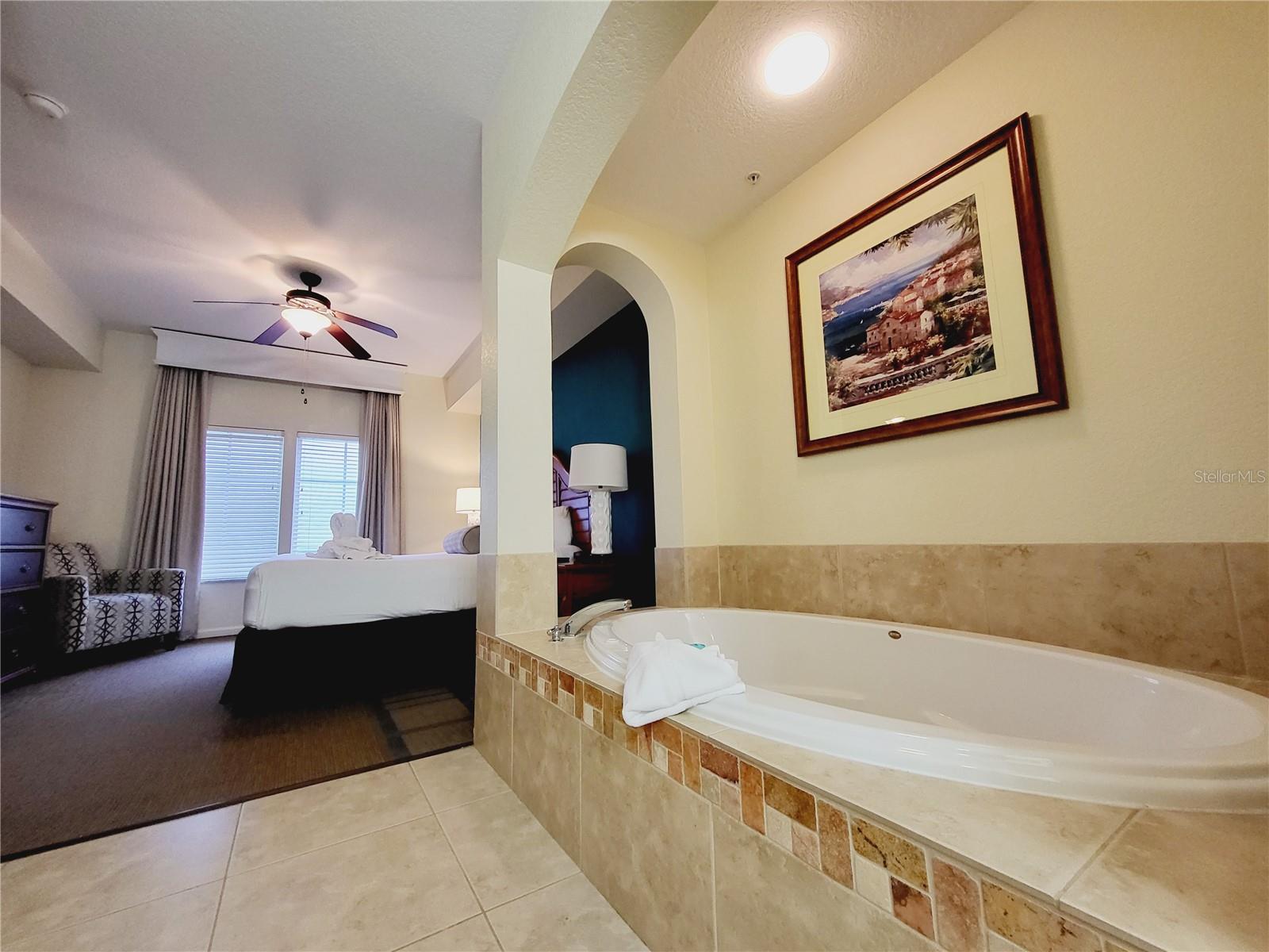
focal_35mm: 13
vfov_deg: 89.9
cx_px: 634
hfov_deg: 106.2
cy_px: 476
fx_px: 477
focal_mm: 1.74
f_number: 2.2
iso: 400
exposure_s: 1/60
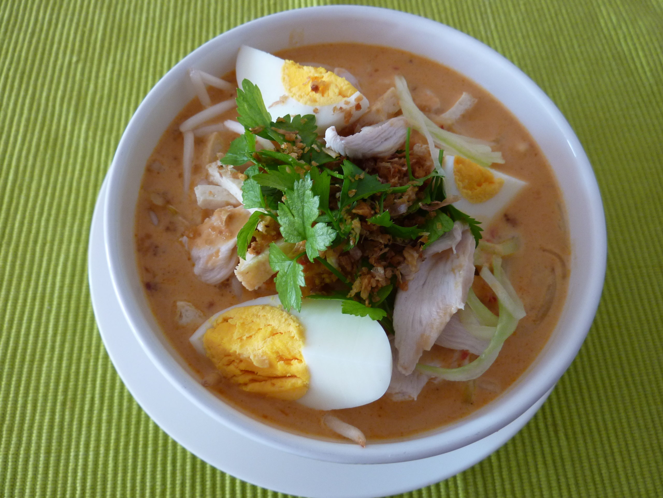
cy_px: 249
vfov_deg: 54.9
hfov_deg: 69.4
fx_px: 479
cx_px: 332
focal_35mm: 25
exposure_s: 1/30
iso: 160
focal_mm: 4.1
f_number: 3.3
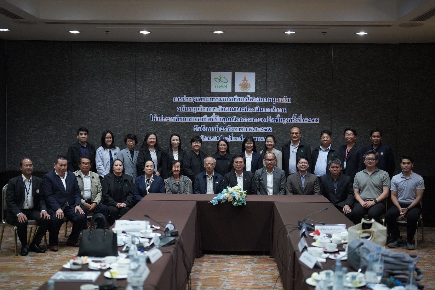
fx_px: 604
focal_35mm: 50
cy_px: 145
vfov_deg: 27.0
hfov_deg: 39.6
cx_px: 218
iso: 10000
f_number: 1.4
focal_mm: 50
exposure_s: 1/2500
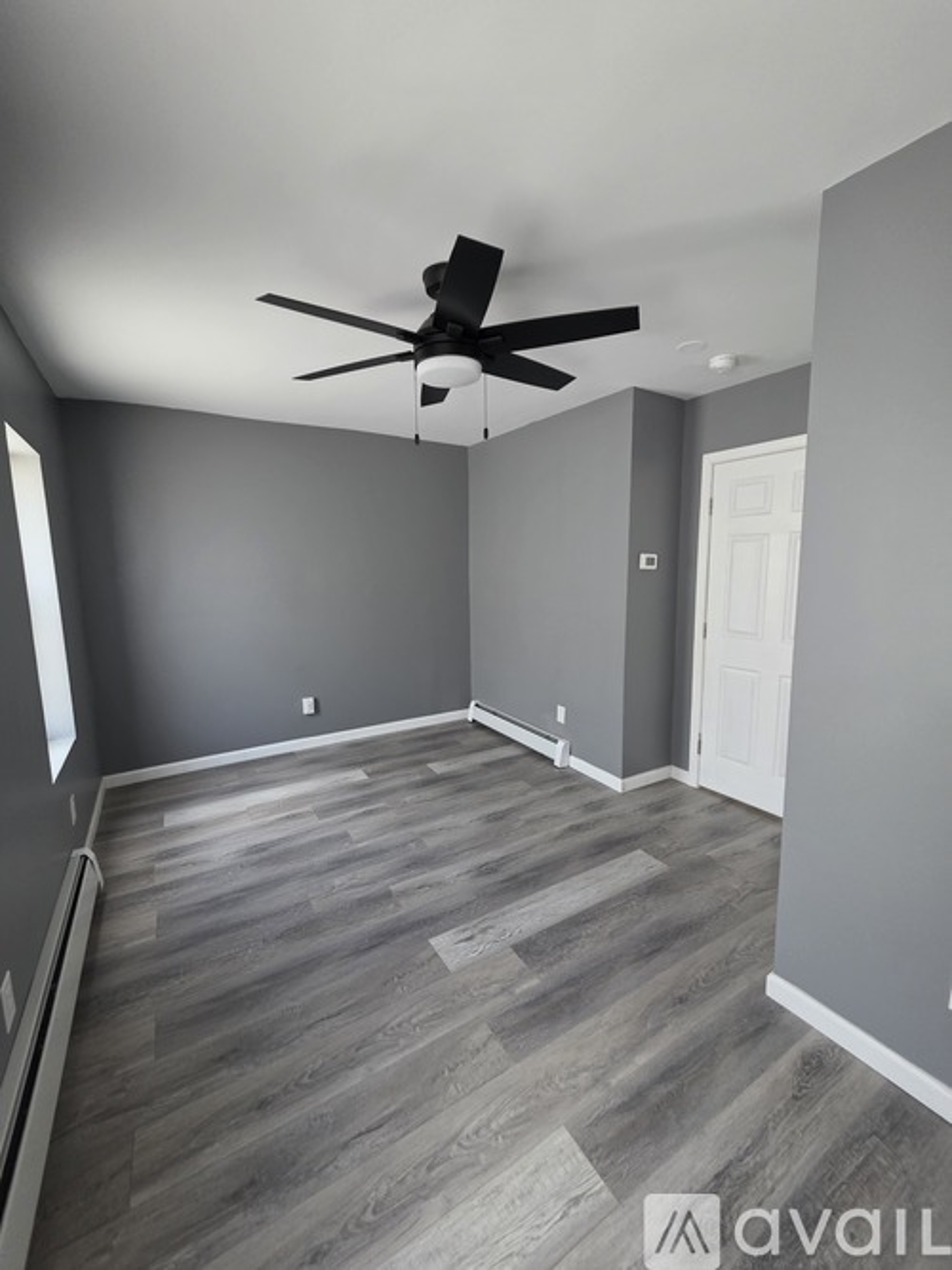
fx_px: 477
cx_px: 476
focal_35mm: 13
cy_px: 635
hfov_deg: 89.9
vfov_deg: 106.2
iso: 400
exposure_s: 1/60
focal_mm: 2.2
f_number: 1.9
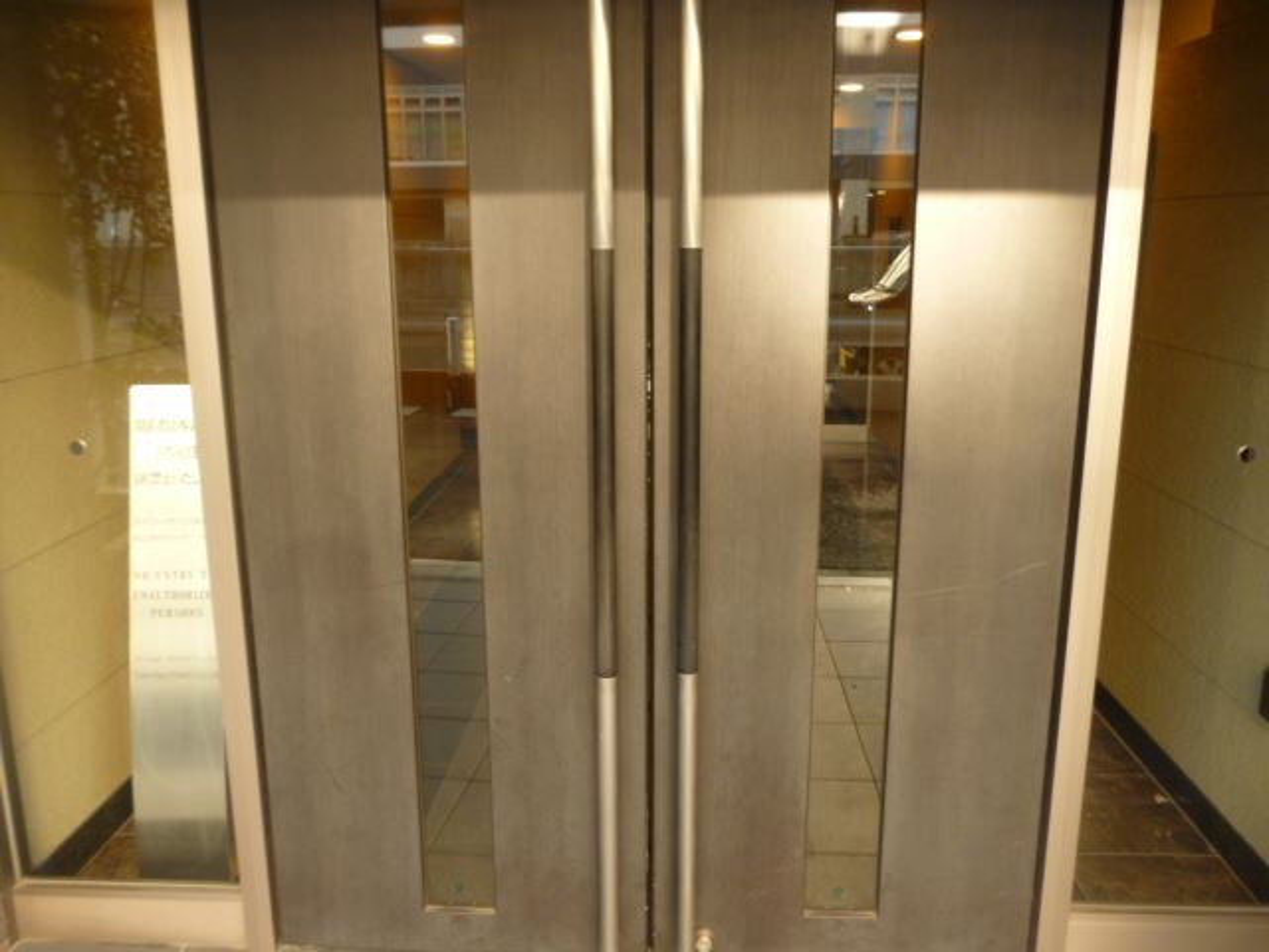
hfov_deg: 63.4
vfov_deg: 49.7
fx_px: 1026
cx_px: 634
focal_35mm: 28
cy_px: 476
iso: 200
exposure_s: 1/60
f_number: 3.1
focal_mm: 5
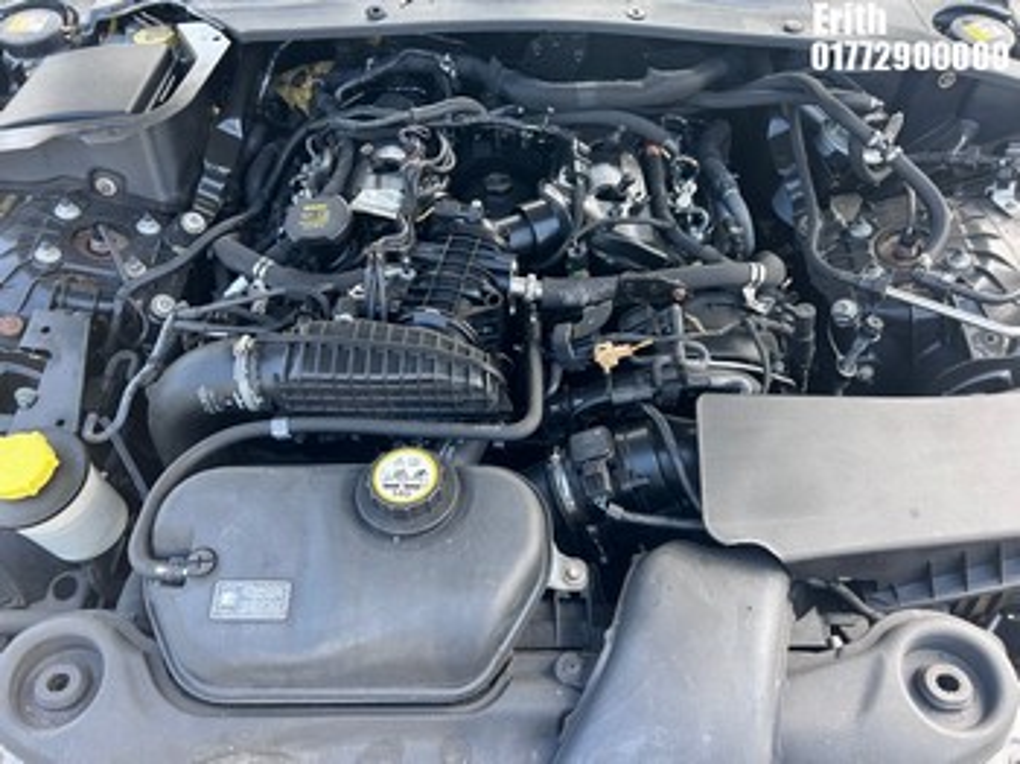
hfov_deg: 67.3
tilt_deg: -54.4
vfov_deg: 53.0
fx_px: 766
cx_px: 510
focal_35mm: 26
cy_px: 382
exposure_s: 1/137
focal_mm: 5.7
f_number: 1.5
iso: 32
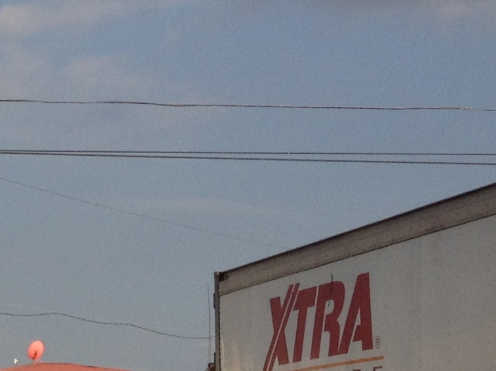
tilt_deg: -0.4
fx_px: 2163
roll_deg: +0.3
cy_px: 342
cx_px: -346
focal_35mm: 151
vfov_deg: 9.8
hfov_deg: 12.2
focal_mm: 4.28
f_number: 2.4
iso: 50
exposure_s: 1/1534
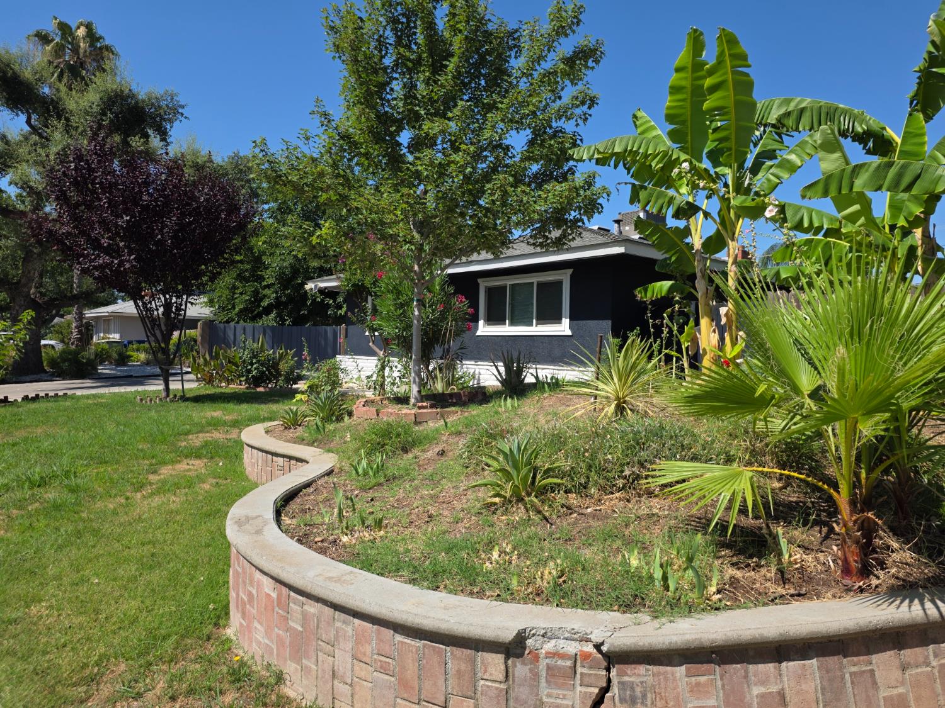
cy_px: 354
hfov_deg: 73.9
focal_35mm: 23
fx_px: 628
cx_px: 472
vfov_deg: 58.9
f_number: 1.7
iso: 80
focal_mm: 6.25
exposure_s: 1/5778
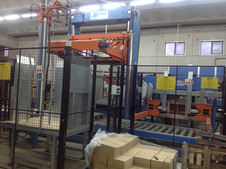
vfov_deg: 40.6
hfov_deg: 52.7
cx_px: 113
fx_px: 228
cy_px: 84
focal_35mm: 35
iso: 160
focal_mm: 4.28
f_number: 2.4
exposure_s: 1/15
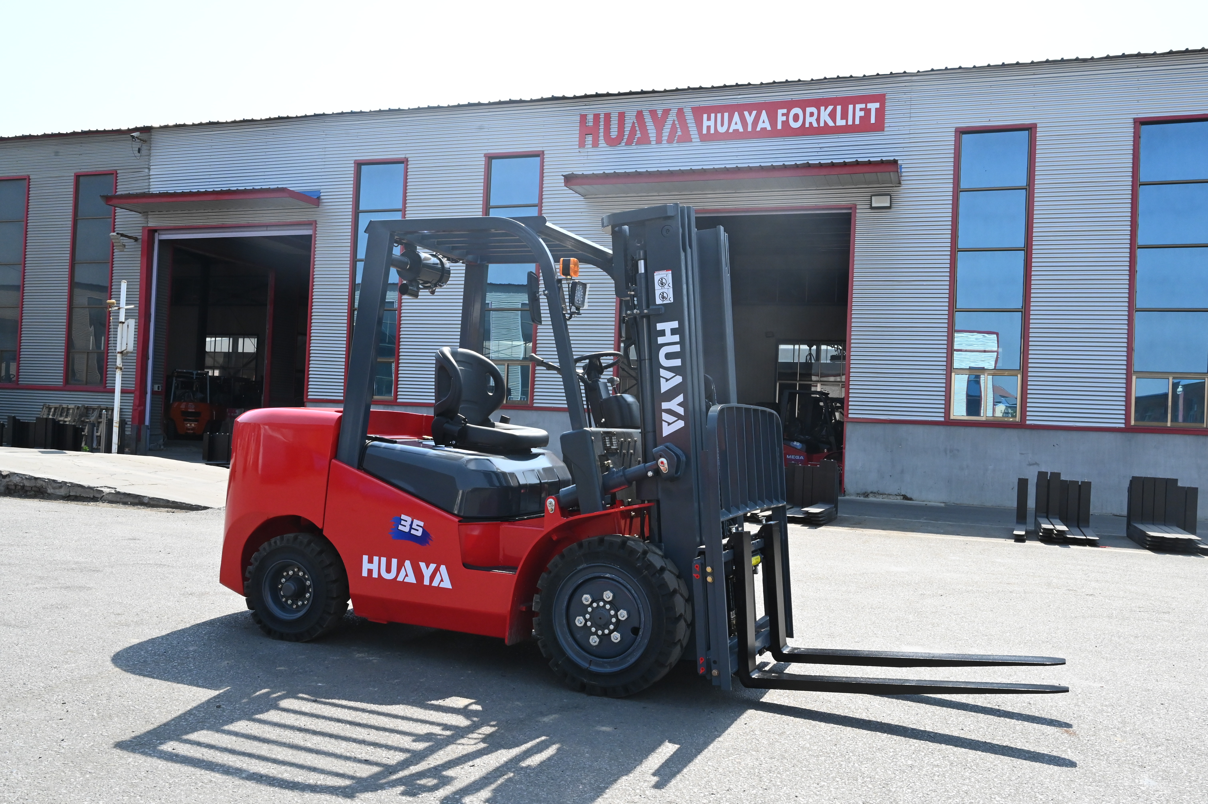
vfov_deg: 44.2
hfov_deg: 62.8
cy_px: 402
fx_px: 989
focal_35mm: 30
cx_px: 604
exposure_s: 1/800
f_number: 16
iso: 2500
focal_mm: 29.5
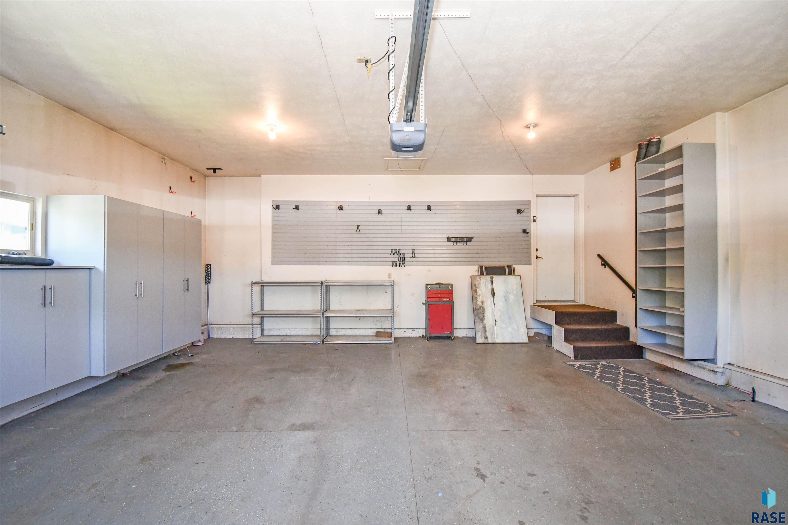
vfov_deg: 77.3
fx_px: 328
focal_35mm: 15
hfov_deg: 100.4
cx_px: 394
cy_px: 262
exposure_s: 1/50
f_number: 4.5
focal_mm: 10
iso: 1250
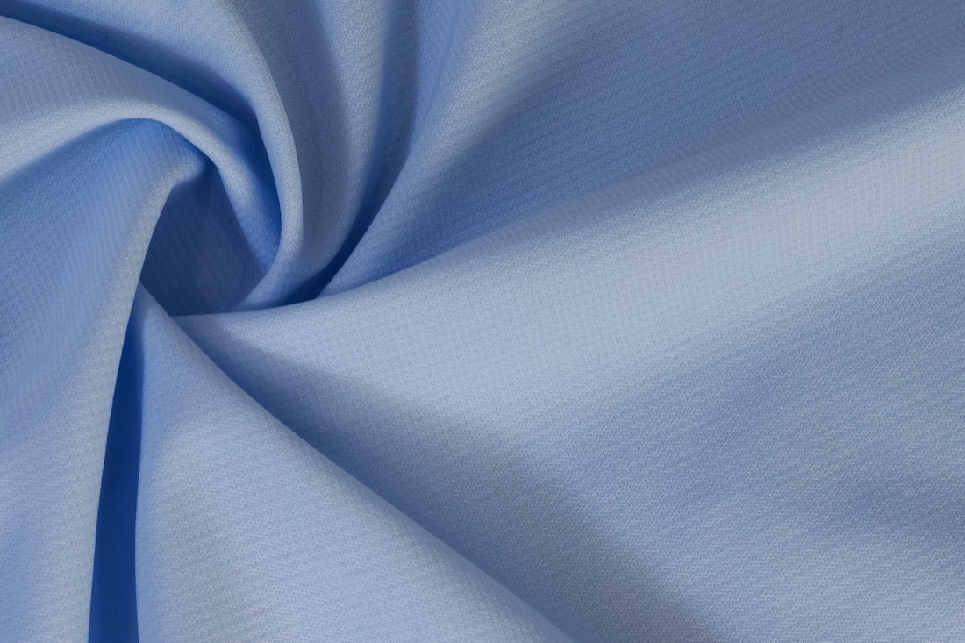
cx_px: 482
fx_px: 1608
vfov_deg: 22.6
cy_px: 322
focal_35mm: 60
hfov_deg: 33.4
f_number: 20
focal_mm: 60
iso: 1600
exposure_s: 1/40
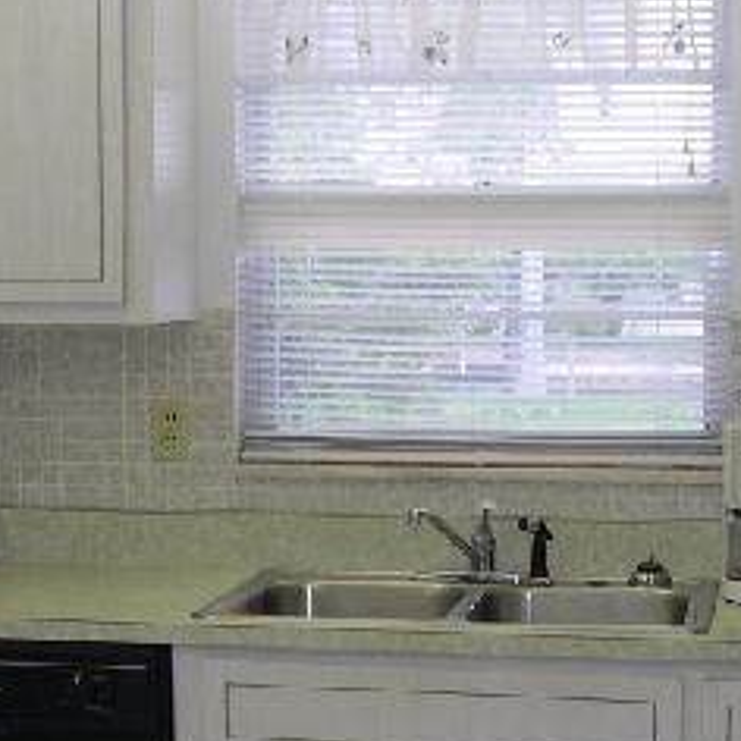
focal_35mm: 91
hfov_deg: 19.1
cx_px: 370
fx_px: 2204
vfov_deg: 19.0
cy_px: 534
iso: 100
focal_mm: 8
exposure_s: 1/65.3
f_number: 2.8
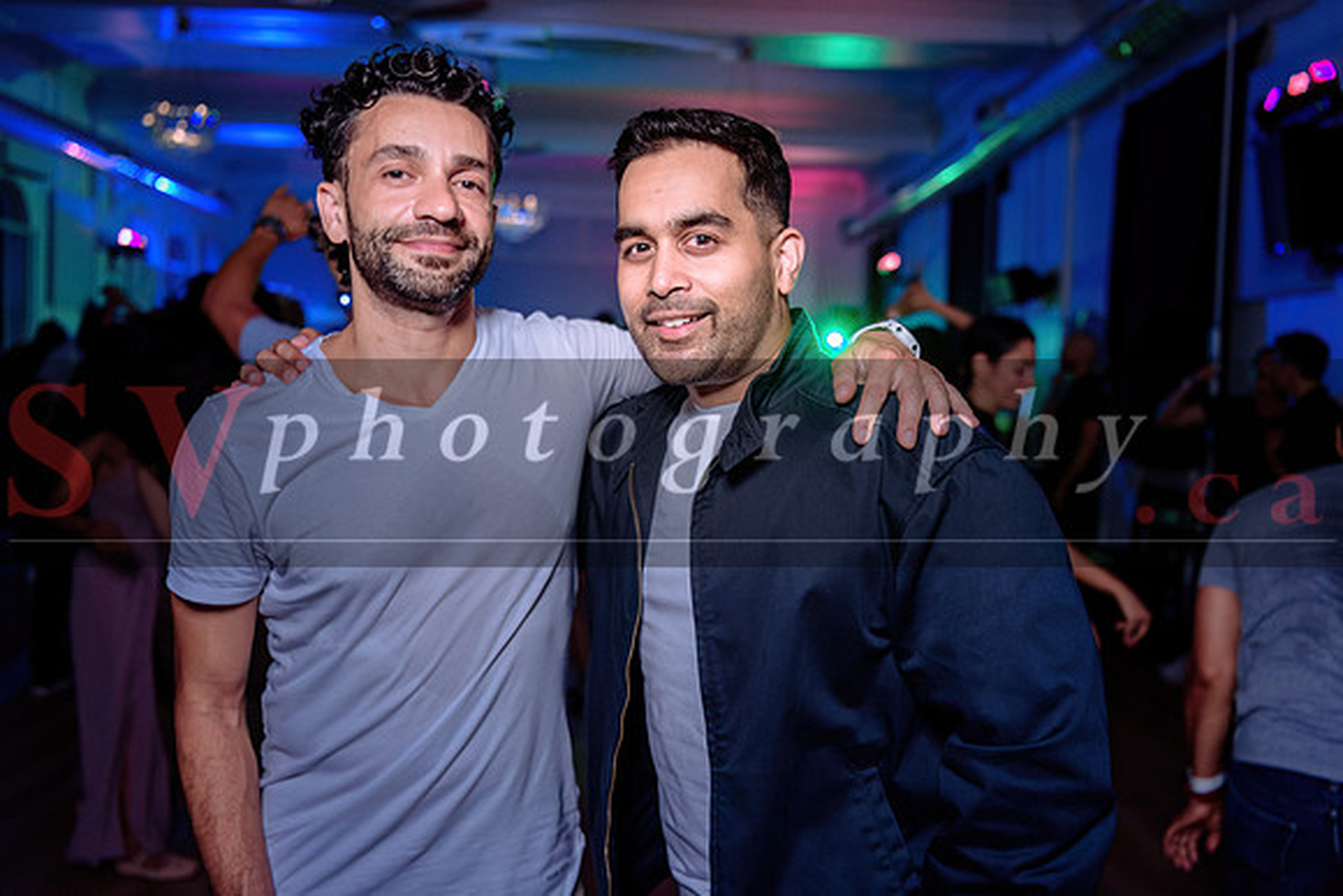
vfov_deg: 38.9
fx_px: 1269
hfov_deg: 55.8
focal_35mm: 34
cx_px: 672
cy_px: 448
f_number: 3.2
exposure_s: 1/50
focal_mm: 34
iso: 800
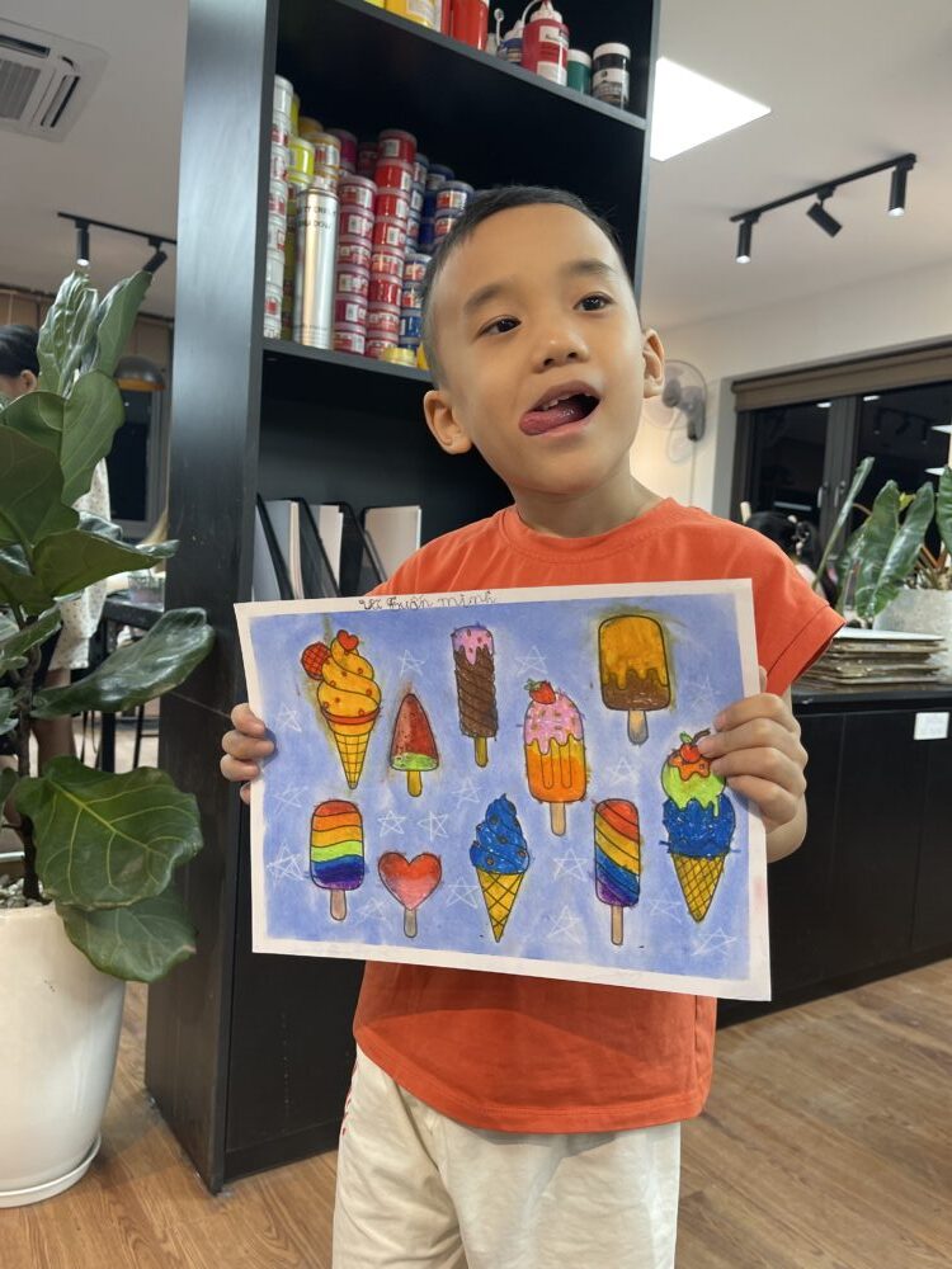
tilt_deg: -3.0
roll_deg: -3.7
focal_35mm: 25
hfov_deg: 54.9
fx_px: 917
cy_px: 634
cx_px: 476
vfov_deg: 69.4
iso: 125
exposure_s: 1/121
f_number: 1.6
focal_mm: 5.1
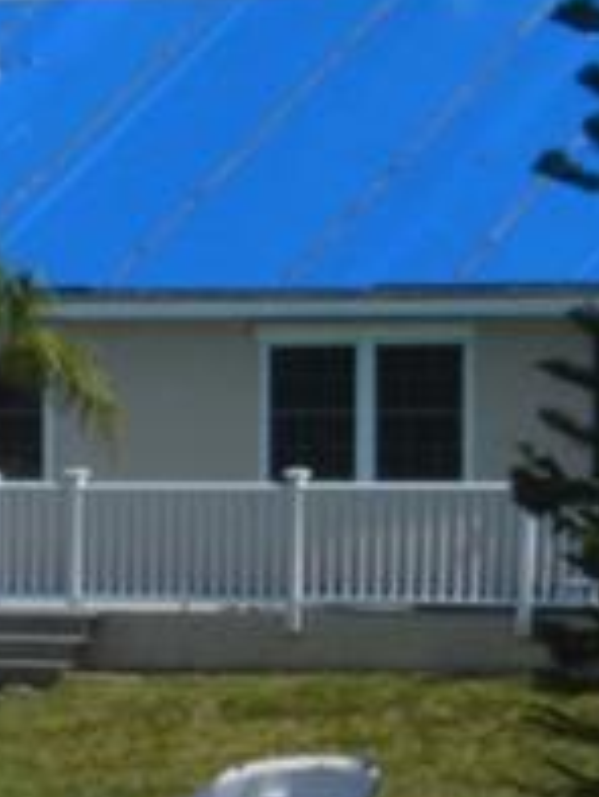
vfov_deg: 6.5
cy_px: 811
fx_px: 7006
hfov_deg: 4.4
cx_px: -2137
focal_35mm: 304
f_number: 8
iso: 100
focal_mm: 26
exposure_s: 1/250
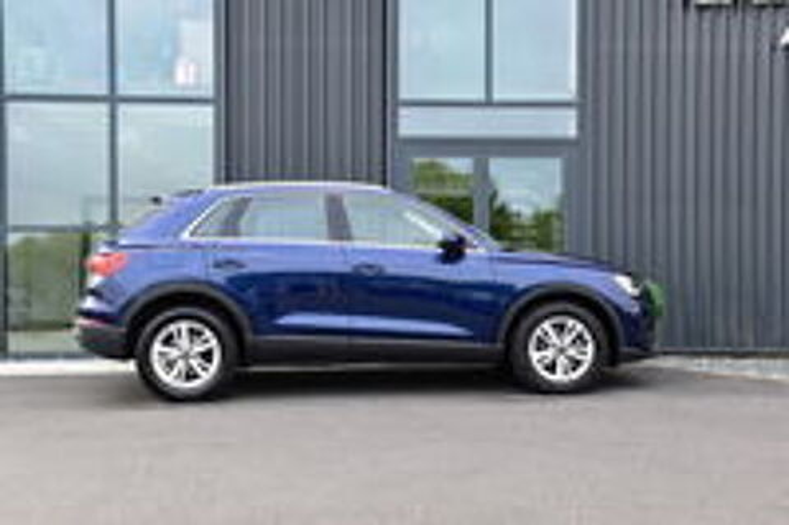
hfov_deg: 48.0
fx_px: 887
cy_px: 262
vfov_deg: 32.9
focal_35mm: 40
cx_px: 394
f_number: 8
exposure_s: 1/80
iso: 400
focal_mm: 27
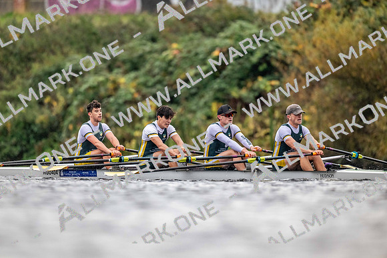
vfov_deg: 2.3
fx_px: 6451
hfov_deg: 3.4
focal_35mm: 600
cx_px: 194
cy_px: 129
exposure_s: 1/2500
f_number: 4
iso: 2500
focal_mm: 600
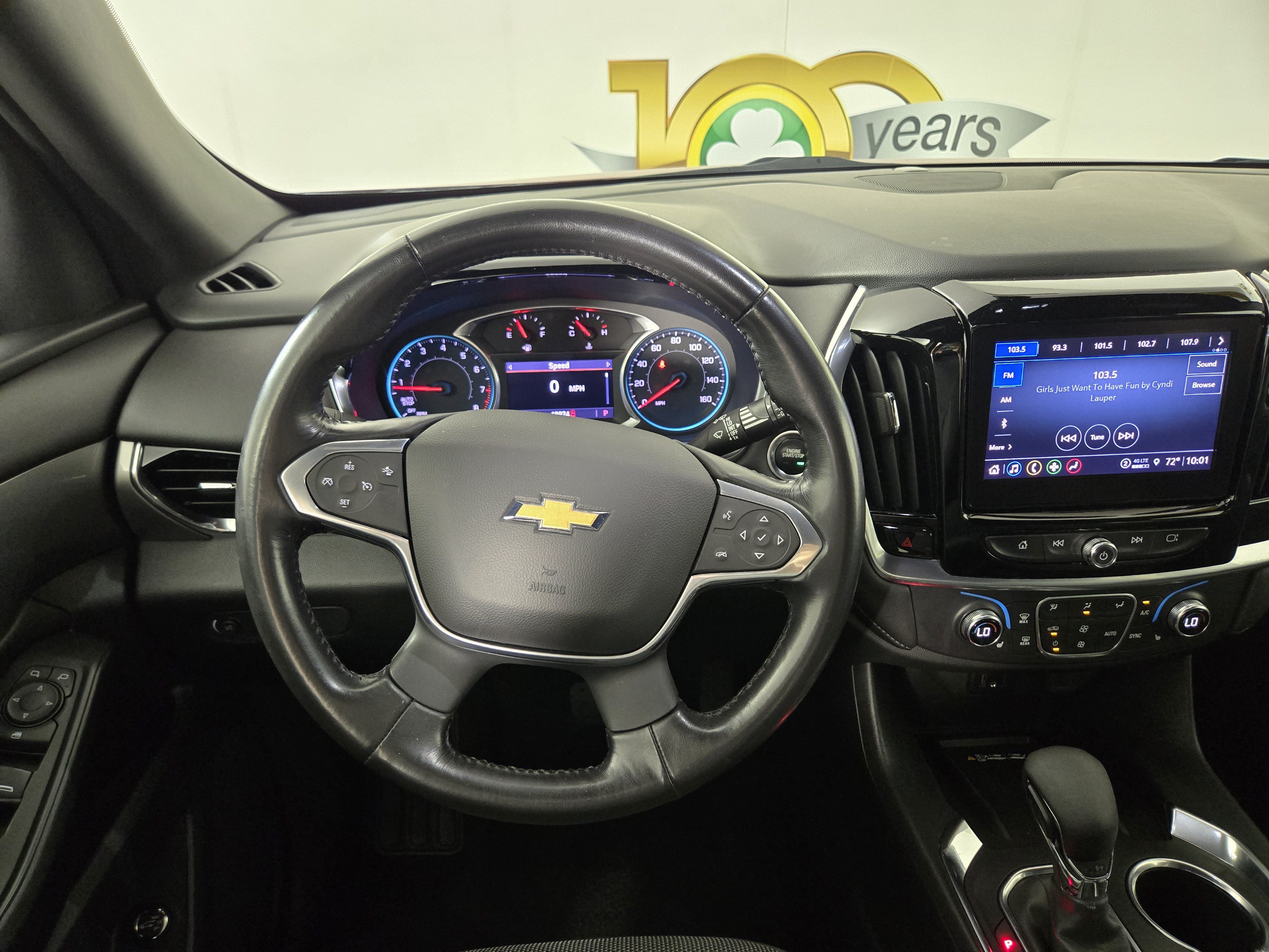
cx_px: 634
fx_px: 843
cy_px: 476
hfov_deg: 73.9
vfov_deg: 58.9
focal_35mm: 23
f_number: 1.8
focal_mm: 5.4
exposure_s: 1/120
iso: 500
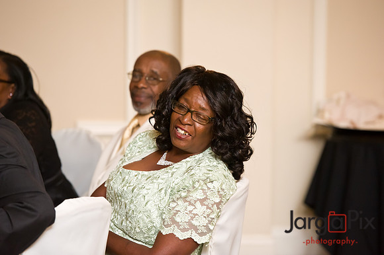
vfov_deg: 8.1
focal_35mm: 170
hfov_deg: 12.1
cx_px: 192
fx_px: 1812
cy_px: 128
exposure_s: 1/125
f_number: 3.2
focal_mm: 170
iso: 3200
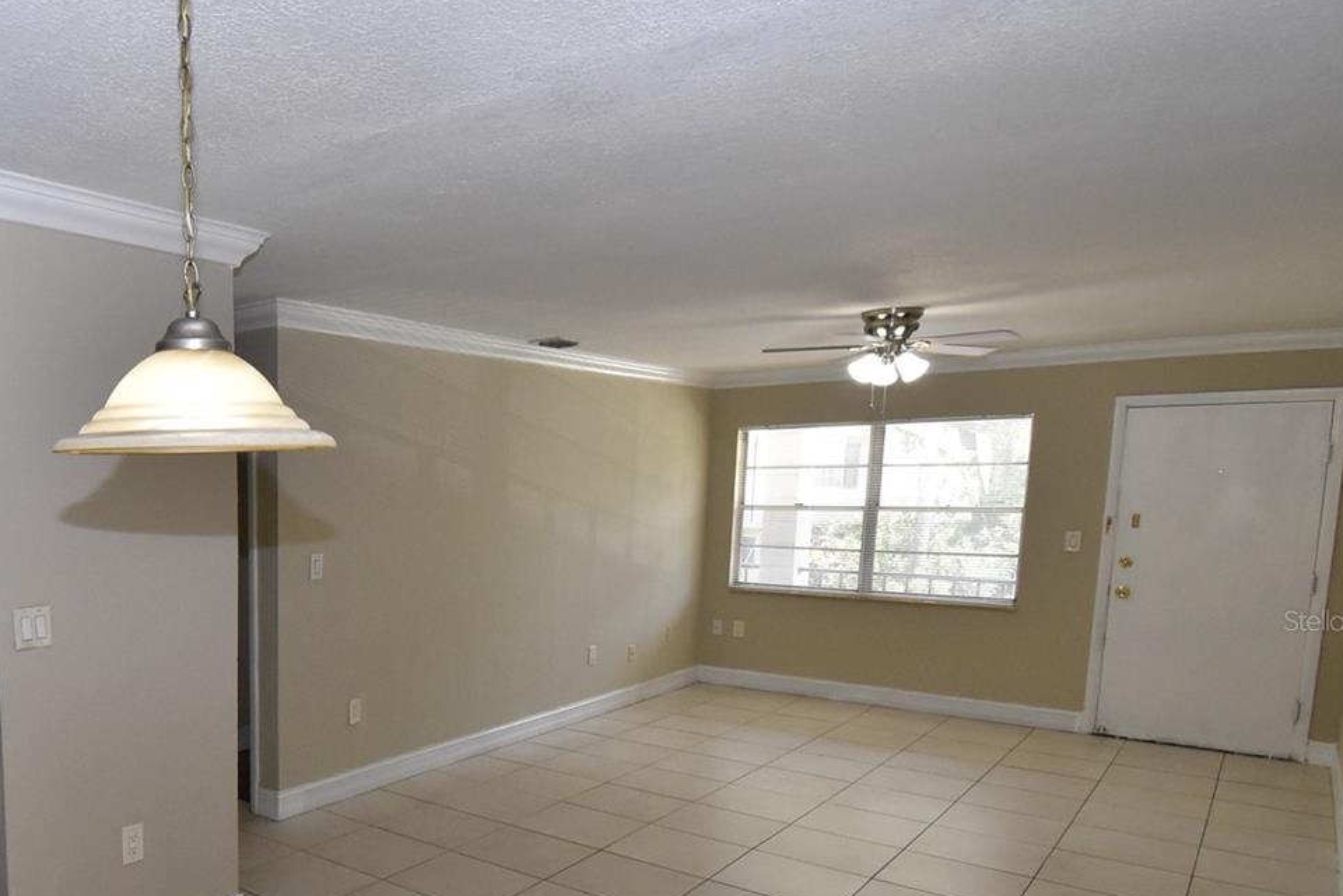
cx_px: 290
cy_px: 620
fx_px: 933
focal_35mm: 25
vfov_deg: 50.1
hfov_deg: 65.7
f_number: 8
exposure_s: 1/100
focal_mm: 10
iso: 1600
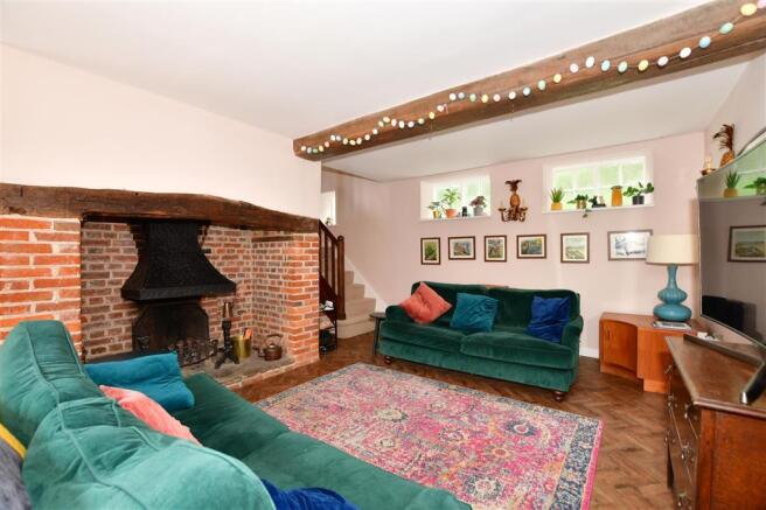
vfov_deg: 77.3
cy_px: 255
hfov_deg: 100.4
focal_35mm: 15
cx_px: 383
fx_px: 319
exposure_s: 1/60
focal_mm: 10
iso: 250
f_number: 5
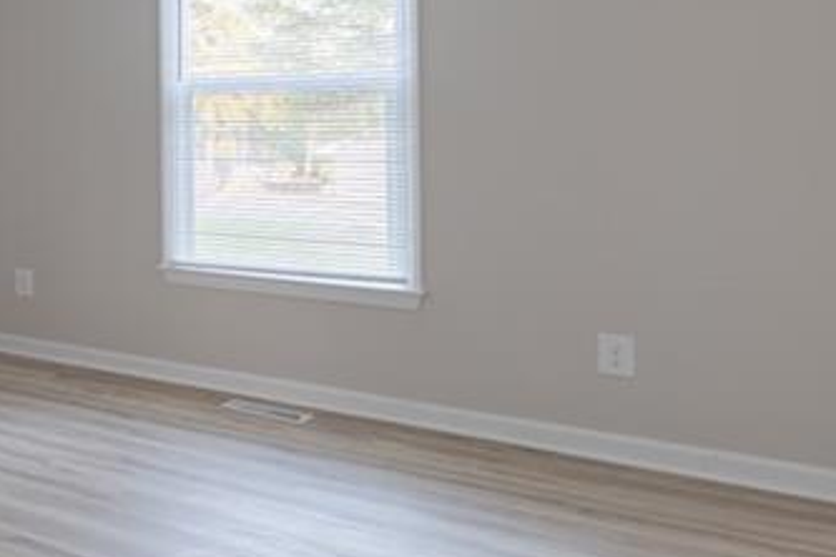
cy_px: 122
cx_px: -367
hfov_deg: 30.1
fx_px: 998
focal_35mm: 43
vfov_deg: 30.5
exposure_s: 1/25
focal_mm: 14
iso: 500
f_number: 7.1
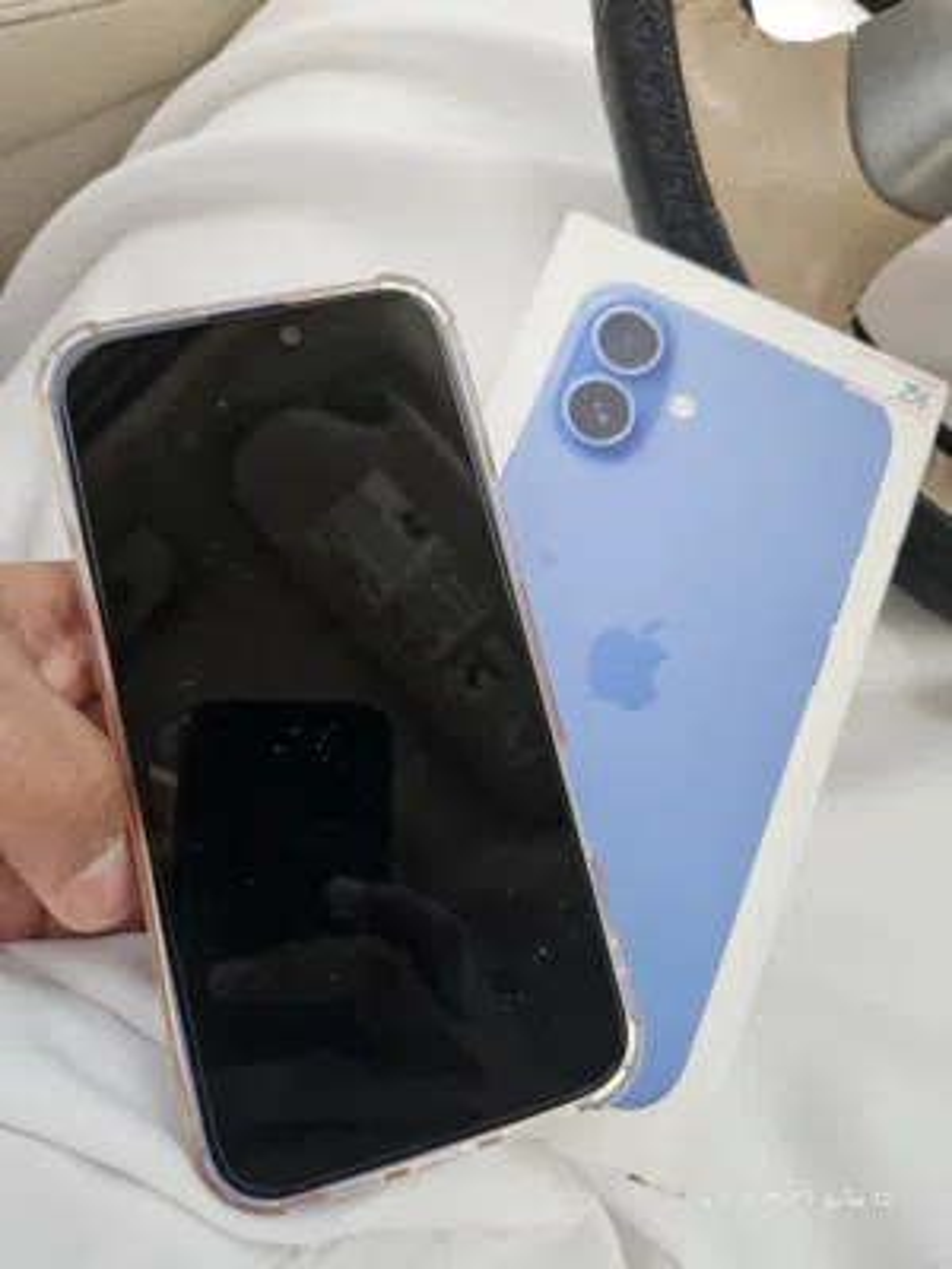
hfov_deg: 58.9
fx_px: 843
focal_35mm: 23
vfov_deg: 73.9
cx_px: 476
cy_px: 634
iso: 250
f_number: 1.8
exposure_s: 1/170
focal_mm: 5.4
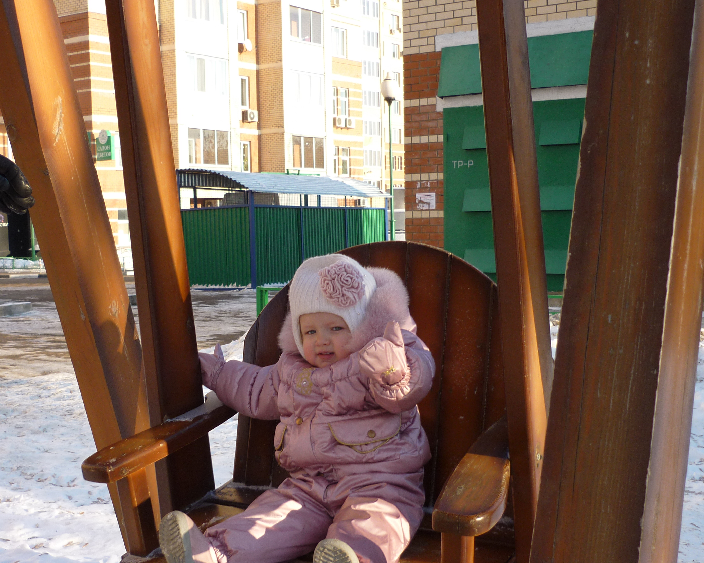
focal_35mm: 50
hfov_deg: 37.2
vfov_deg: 30.2
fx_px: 1042
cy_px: 342
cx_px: 285
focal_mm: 6.4
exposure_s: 1/320
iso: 80
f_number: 3
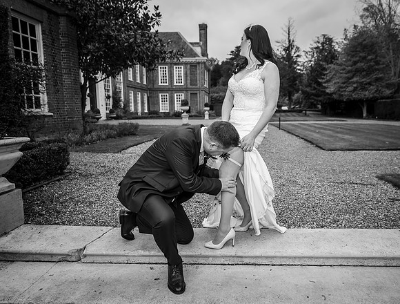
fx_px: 308
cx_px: 236
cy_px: 158
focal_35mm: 27
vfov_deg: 52.4
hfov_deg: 65.4
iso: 100
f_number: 2.8
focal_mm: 21
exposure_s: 1/160
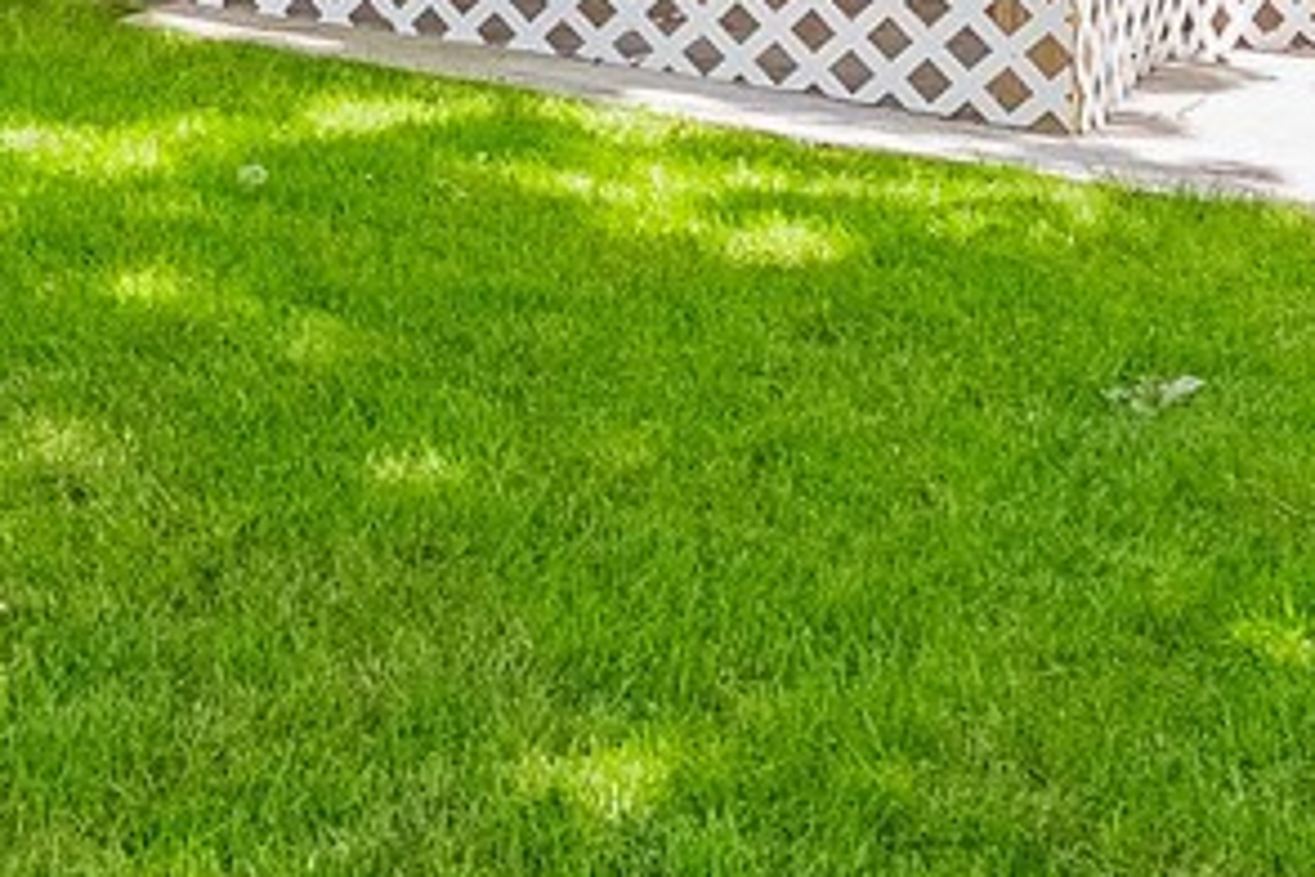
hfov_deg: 22.3
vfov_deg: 15.1
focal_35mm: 81
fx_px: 2973
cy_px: -559
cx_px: -409
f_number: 7.1
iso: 250
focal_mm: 14.8
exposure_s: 1/5000
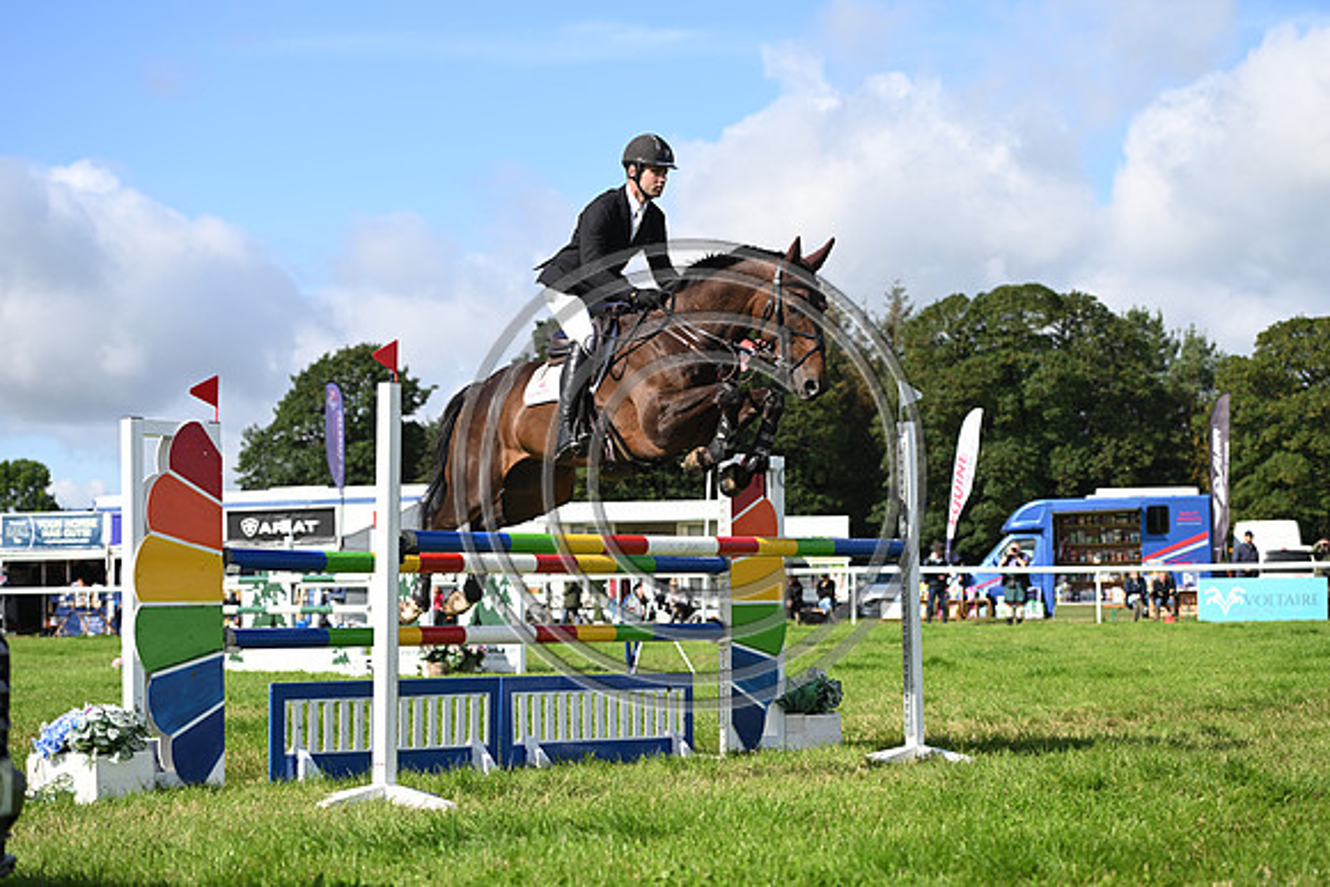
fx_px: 2771
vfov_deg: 18.2
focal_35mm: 75
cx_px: 665
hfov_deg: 27.0
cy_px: 444
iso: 160
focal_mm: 75
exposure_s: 1/1250
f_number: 4
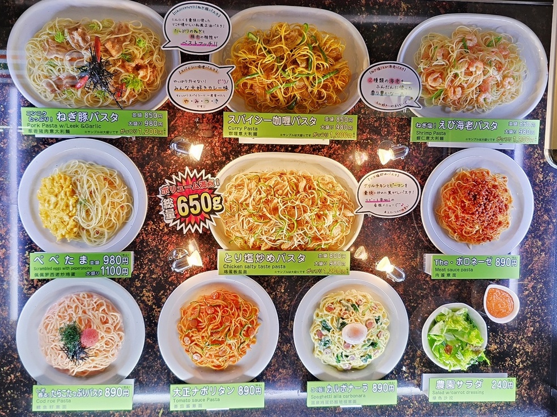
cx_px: 278
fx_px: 370
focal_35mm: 23
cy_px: 208
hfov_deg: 73.9
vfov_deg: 58.9
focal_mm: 6.3
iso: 80
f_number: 1.7
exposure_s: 1/101
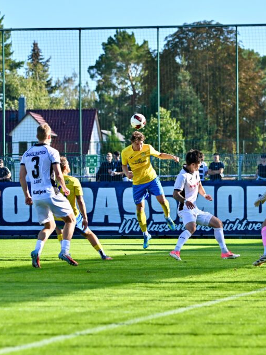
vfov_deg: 9.1
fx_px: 2223
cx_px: 156
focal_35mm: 217
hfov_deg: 6.8
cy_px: 178
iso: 500
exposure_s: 1/1600
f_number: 5
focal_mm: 150
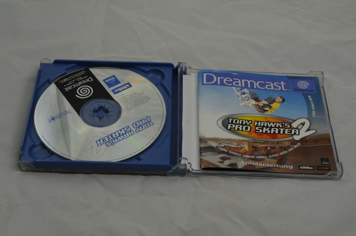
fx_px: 592
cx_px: 178
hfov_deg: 33.5
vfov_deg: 22.5
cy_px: 118
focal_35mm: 60
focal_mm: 40
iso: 100
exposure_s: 1/3
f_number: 20
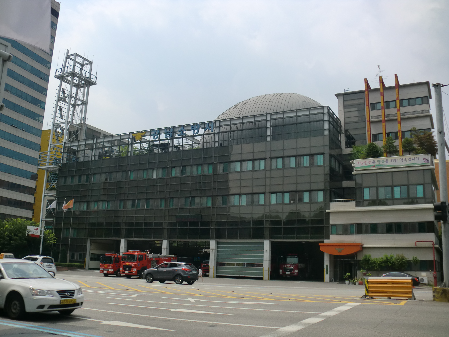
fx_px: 454
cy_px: 168
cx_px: 224
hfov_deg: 52.6
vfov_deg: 40.7
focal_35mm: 35
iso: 64
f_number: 7.8
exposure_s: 1/250
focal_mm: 6.3
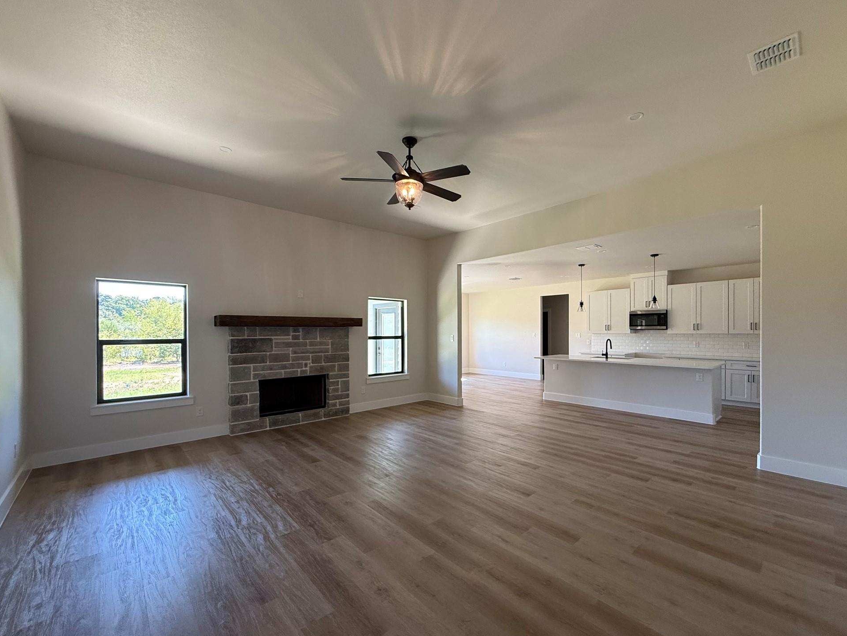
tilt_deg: +0.6
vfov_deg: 81.7
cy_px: 334
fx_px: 367
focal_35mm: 15
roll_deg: +0.3
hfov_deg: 98.1
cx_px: 445
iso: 250
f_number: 2.2
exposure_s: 1/120
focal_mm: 2.22
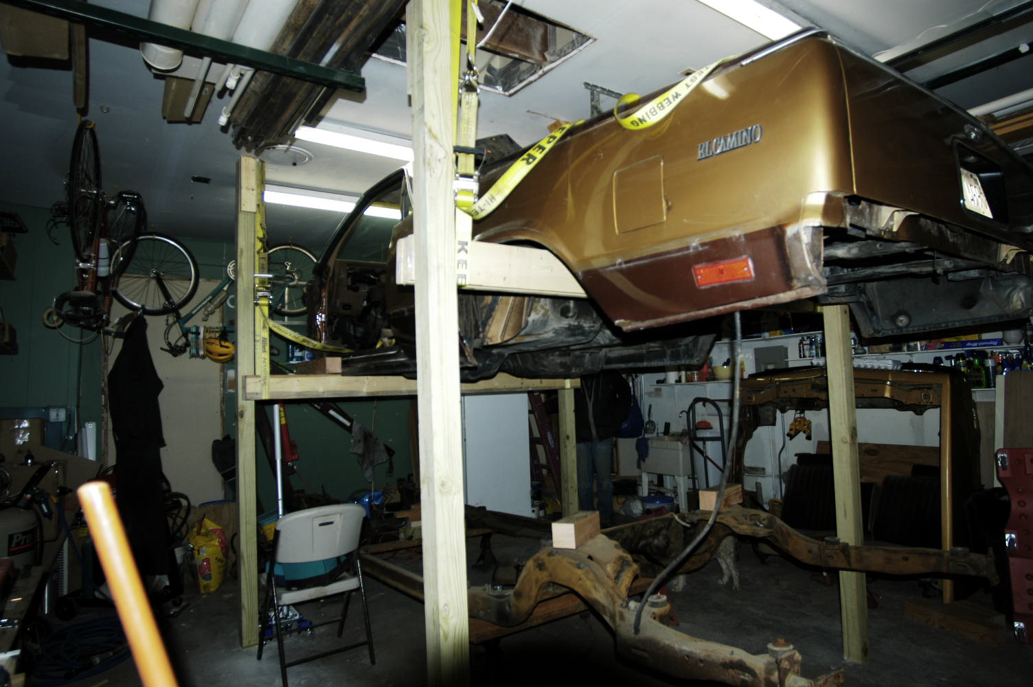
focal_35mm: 21
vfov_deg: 59.4
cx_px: 516
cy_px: 344
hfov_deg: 81.3
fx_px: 602
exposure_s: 1/60
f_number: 3.5
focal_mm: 14
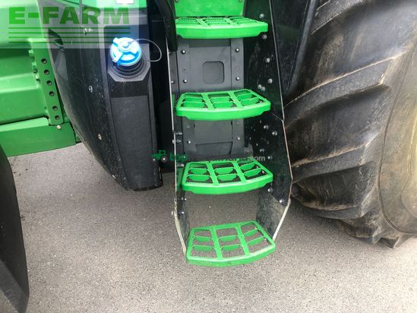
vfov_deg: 49.8
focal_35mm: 28
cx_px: 208
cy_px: 156
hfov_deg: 63.4
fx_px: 337
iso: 40
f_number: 1.8
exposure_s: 1/120
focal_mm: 3.99
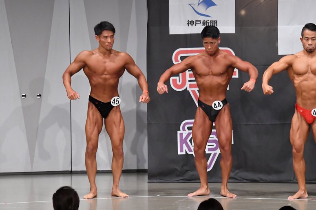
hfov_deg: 9.2
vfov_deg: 6.1
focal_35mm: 225
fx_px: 1974
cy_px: 105
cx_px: 158
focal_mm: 150
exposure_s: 1/400
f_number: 5.6
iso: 6400
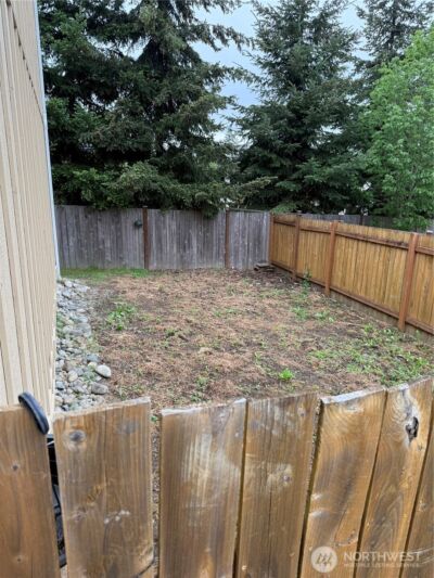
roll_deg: -1.5
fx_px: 401
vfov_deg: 71.6
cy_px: 289
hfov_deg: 56.8
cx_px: 217
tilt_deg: -14.1
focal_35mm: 24
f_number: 1.78
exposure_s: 1/467
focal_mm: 6.76
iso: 100
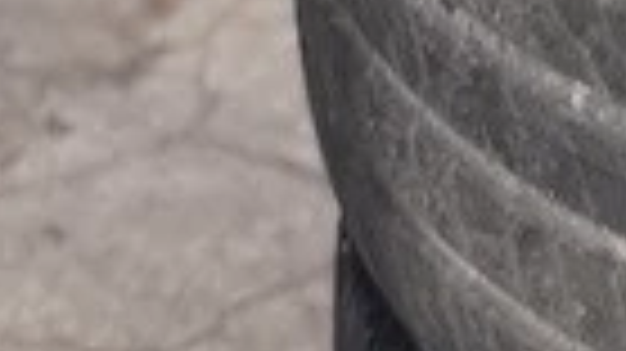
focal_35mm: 250
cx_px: 1374
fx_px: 4147
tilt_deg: -13.6
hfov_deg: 8.1
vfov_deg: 4.3
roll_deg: -0.7
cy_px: -1354
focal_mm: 6.76
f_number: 1.78
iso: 80
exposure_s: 1/2445
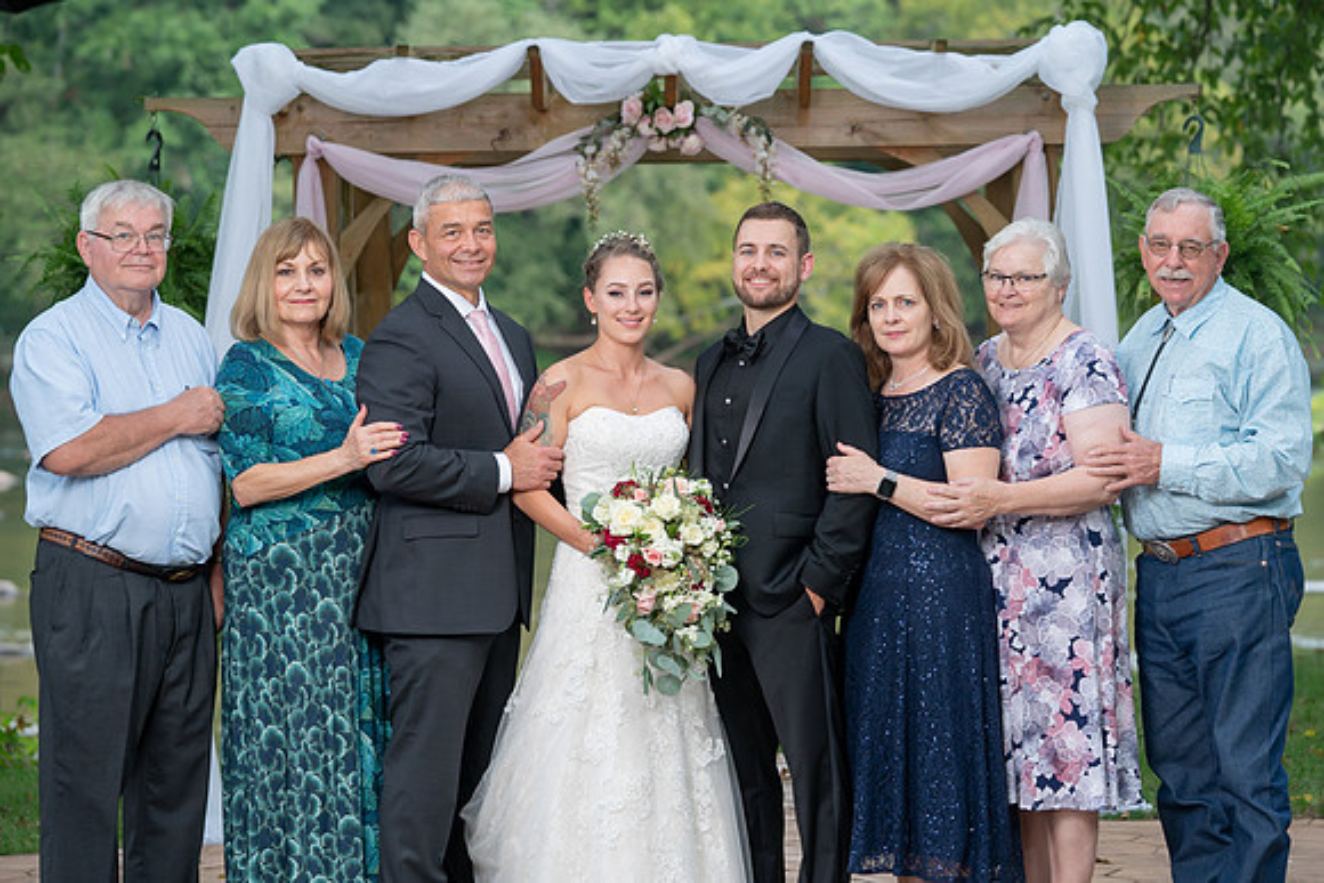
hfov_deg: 20.0
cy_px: 430
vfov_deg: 13.5
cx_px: 674
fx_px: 3746
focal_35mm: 102
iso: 320
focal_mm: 97
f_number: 4
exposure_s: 1/200
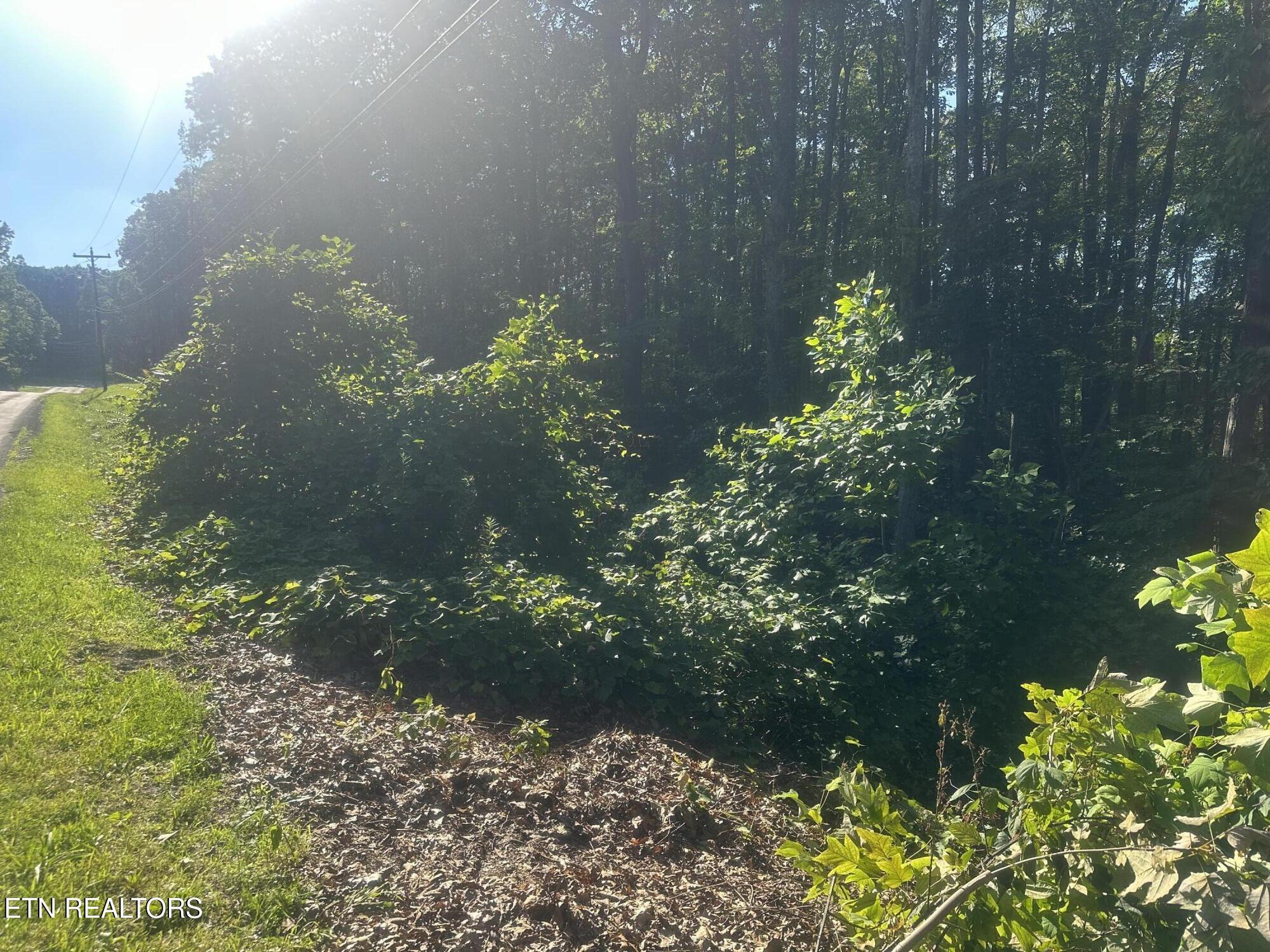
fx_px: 881
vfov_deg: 56.8
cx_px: 635
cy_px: 476
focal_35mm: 24
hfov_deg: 71.6
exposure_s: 1/1639
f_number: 1.78
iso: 80
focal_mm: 6.86
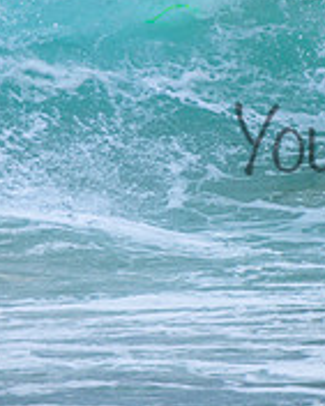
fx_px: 20458
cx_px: 377
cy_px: 69
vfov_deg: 1.1
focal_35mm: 1703
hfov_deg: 0.9
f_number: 5.6
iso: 280
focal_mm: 400
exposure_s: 1/2000
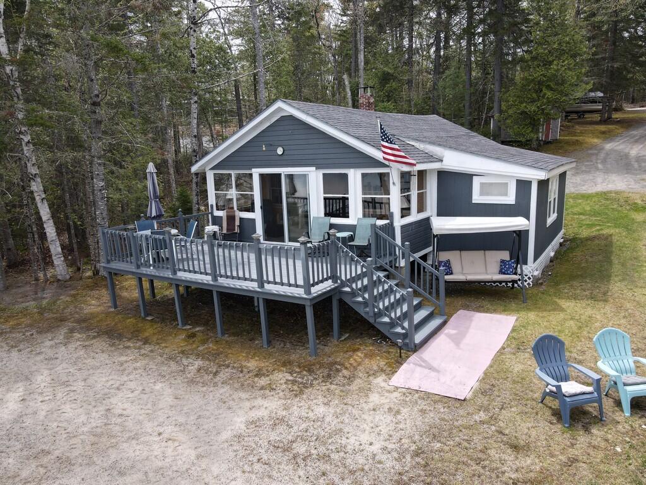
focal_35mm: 24
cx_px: 323
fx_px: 448
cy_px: 242
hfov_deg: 71.6
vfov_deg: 56.8
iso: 100
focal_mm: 4.5
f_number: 2.8
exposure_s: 1/250
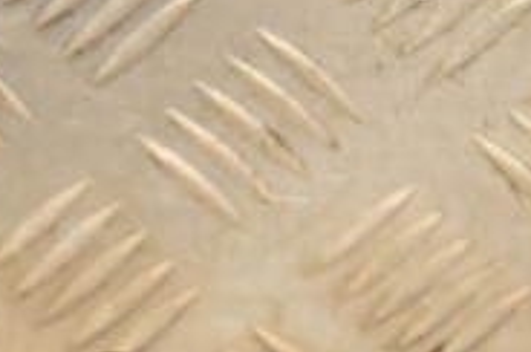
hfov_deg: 4.9
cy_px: 563
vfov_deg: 3.3
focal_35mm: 417
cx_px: -55
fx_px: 6135
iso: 800
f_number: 5.6
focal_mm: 85
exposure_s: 1/125
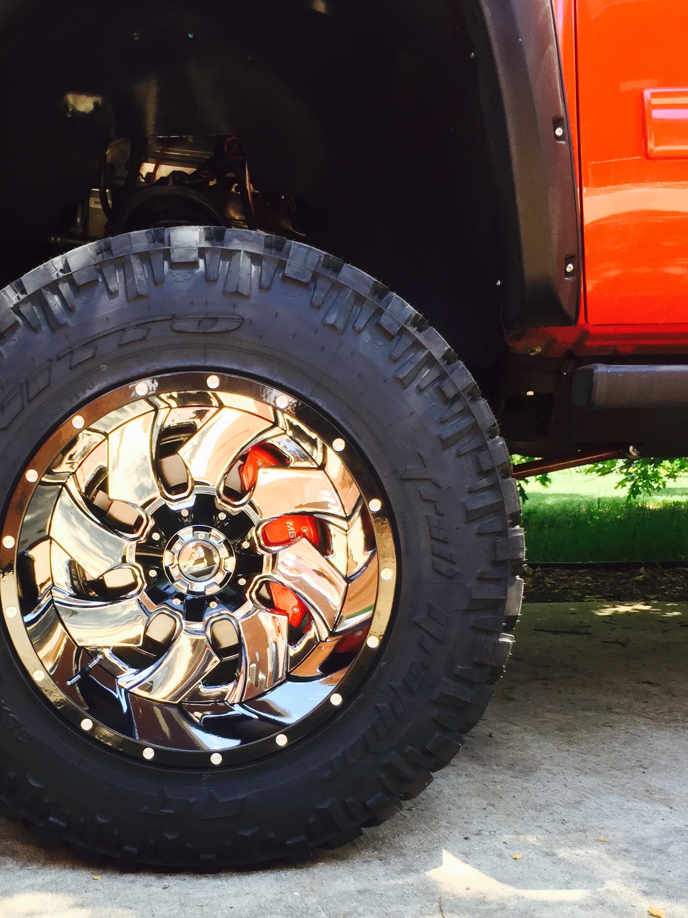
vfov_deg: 44.1
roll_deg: +0.2
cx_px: 221
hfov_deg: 34.0
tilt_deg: -9.6
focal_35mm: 42
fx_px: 1113
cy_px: 618
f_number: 2.2
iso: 40
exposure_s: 1/120
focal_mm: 4.15
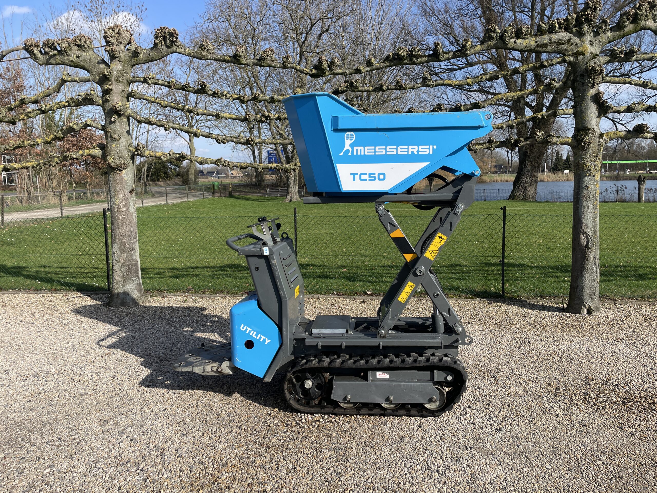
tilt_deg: -6.0
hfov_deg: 67.3
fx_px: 493
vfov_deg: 53.1
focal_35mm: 26
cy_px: 246
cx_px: 328
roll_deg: +2.5
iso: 32
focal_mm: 4.2
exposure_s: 1/2618
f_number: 1.6
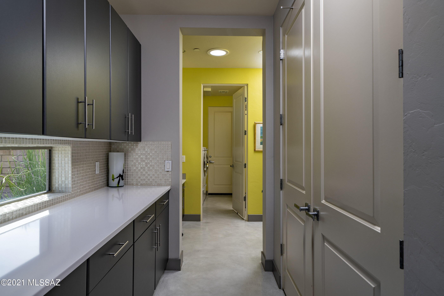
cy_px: 148
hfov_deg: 84.0
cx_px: 222
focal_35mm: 20
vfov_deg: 61.9
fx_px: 247
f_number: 8
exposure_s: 1/60
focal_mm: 20
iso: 200
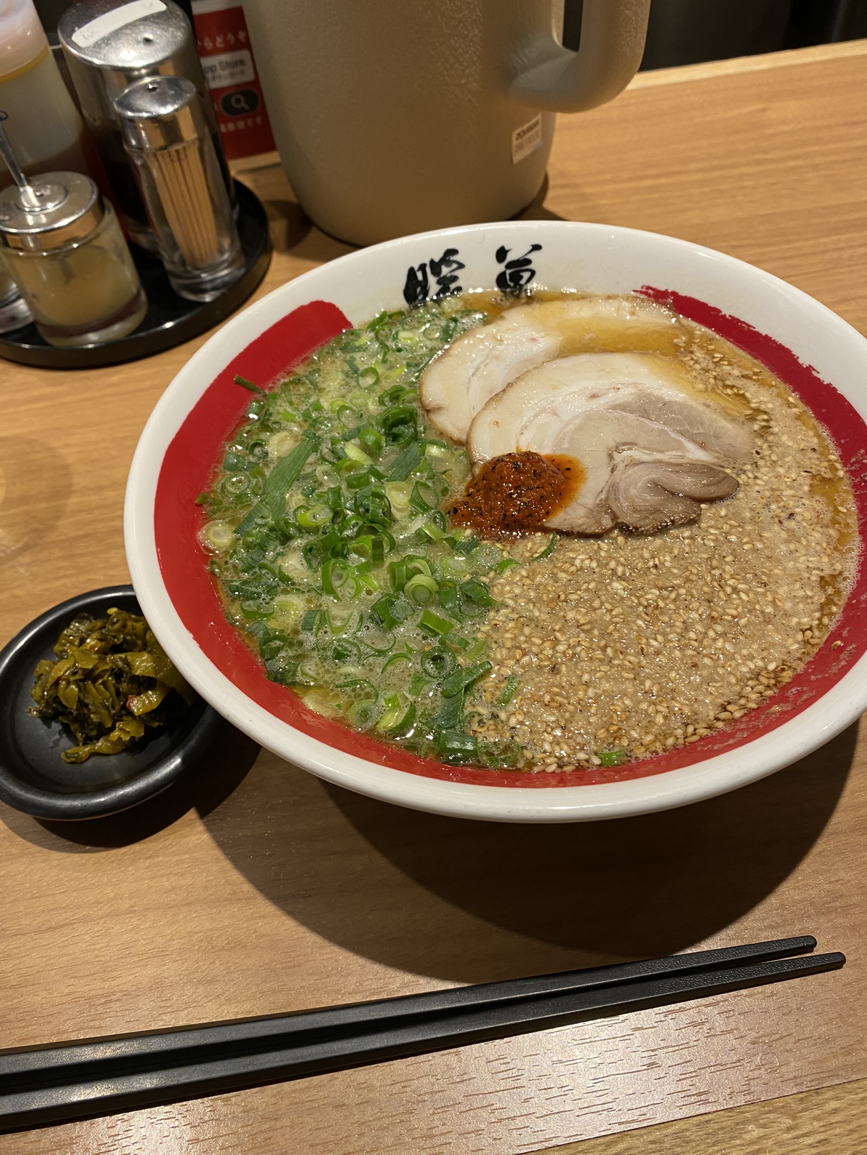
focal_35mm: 26
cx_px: 434
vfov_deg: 67.3
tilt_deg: -51.7
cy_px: 578
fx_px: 868
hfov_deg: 53.1
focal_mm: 4.25
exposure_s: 1/60
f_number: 1.8
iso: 125
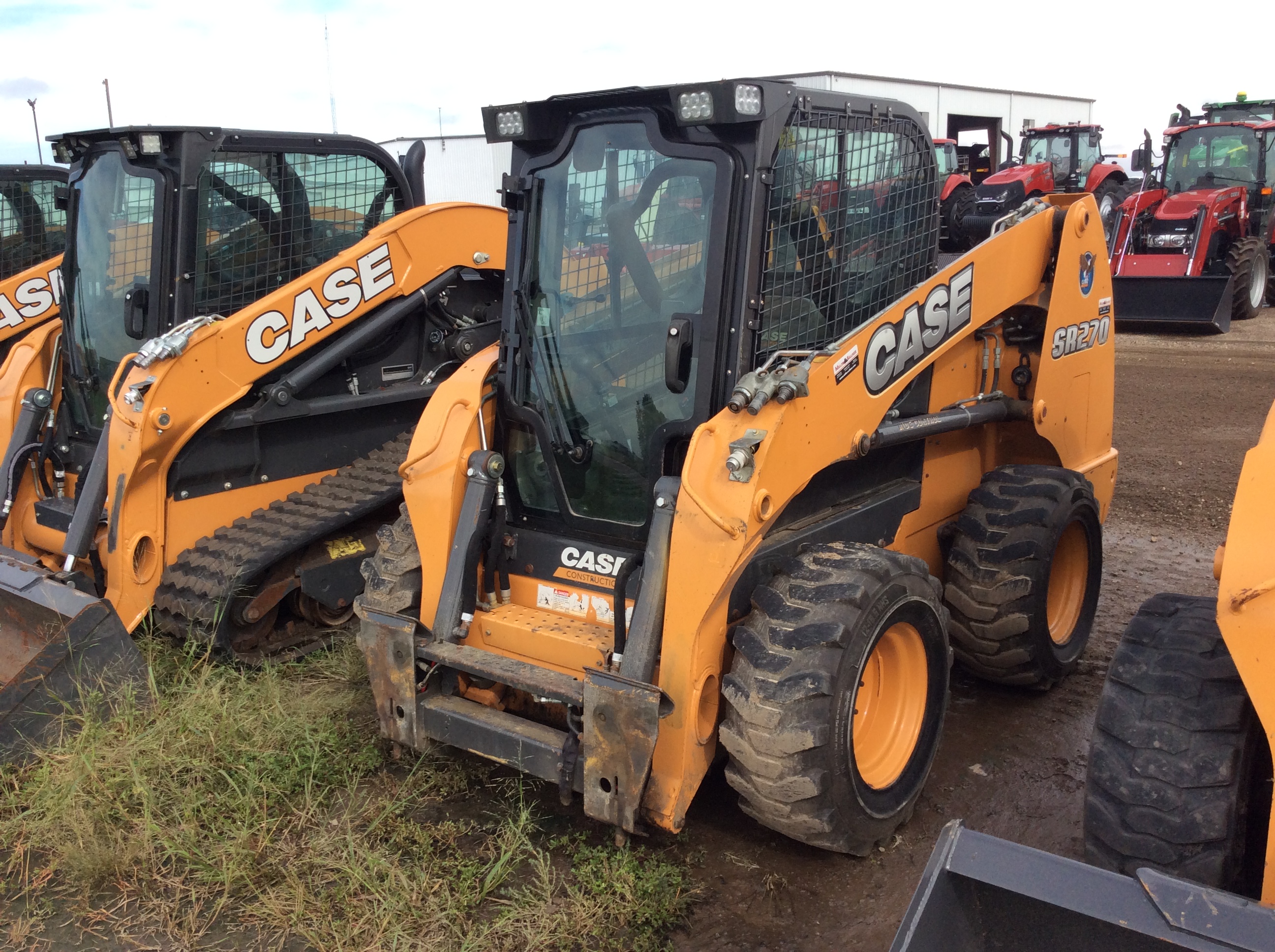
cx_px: 638
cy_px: 476
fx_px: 1177
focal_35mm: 32
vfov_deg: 44.1
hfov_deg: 56.9
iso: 32
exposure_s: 1/681
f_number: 2.4
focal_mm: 3.3
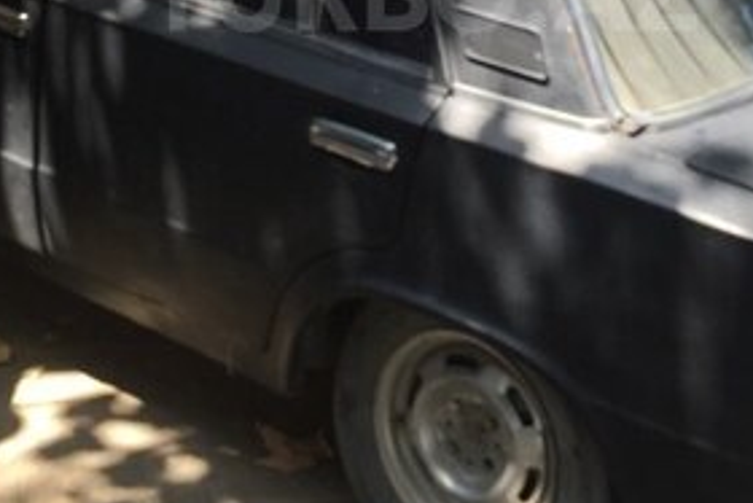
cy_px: -9
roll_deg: -2.6
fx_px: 1486
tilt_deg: -10.9
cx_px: 422
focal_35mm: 71
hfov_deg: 28.4
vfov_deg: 18.7
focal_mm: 4.15
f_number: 2.2
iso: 32
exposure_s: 1/273
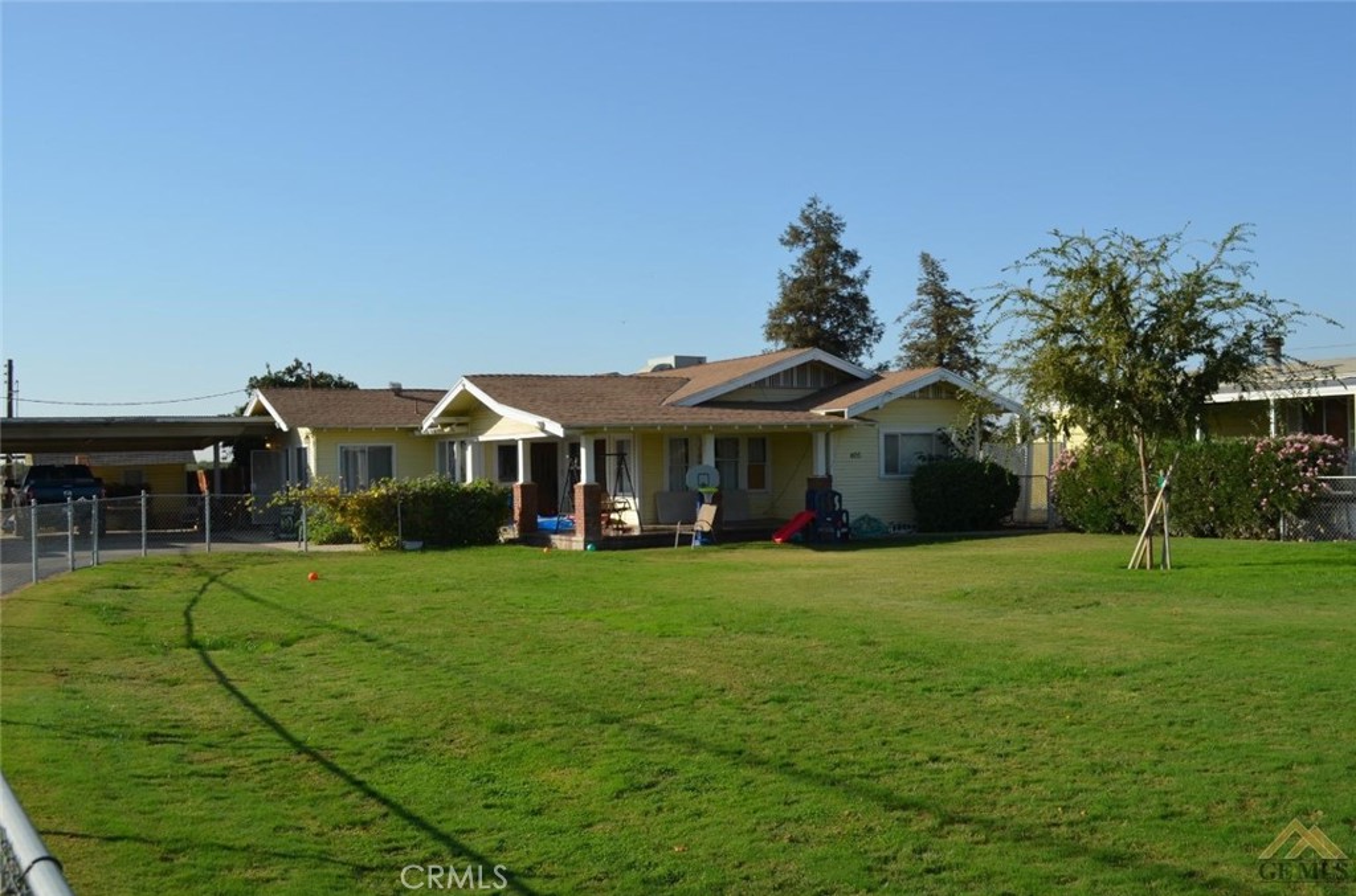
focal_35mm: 36
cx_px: 678
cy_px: 448
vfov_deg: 36.7
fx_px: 1352
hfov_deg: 53.3
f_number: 8
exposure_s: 1/250
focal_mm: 24
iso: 100
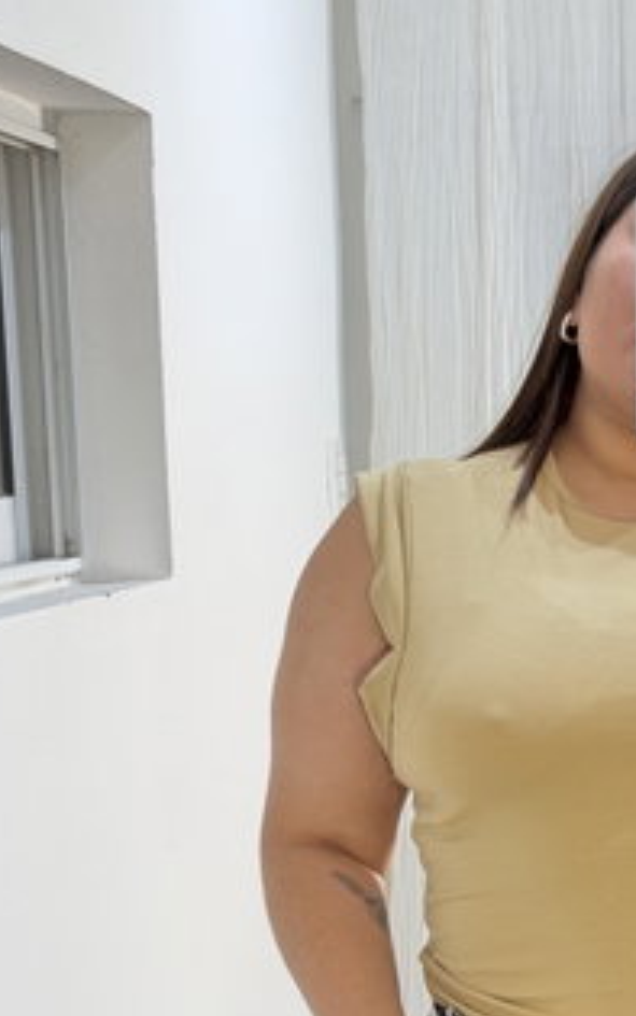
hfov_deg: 15.0
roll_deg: +1.6
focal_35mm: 86
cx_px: 571
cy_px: 614
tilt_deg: -12.4
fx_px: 2384
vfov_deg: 24.0
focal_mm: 6.76
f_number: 1.78
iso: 125
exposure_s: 1/50
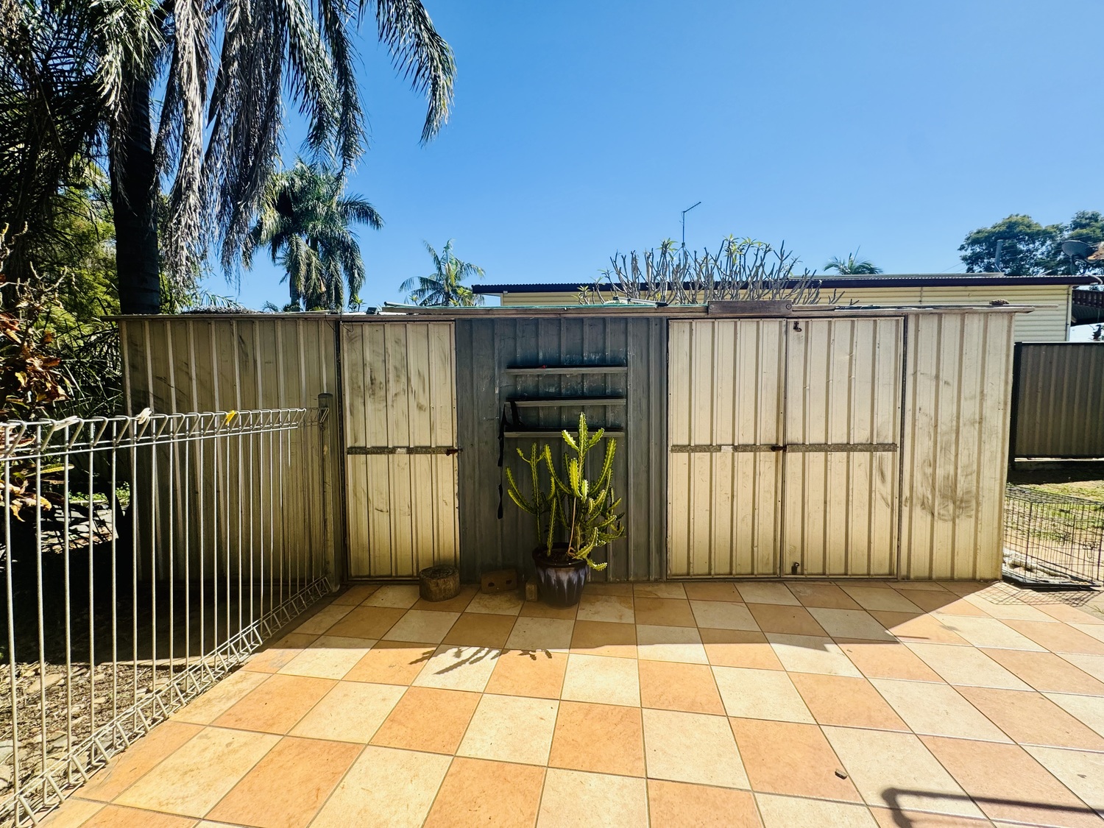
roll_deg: +1.0
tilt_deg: -0.2
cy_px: 414
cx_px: 552
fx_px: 446
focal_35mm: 14
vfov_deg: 85.7
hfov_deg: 102.1
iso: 50
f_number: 2.2
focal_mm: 2.22
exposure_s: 1/840
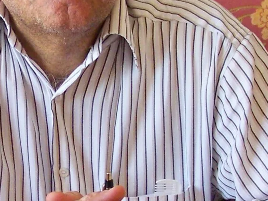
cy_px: 148
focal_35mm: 149
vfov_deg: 9.9
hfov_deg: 13.1
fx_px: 1153
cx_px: 24
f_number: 2.8
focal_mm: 5.85
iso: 200
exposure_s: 1/30
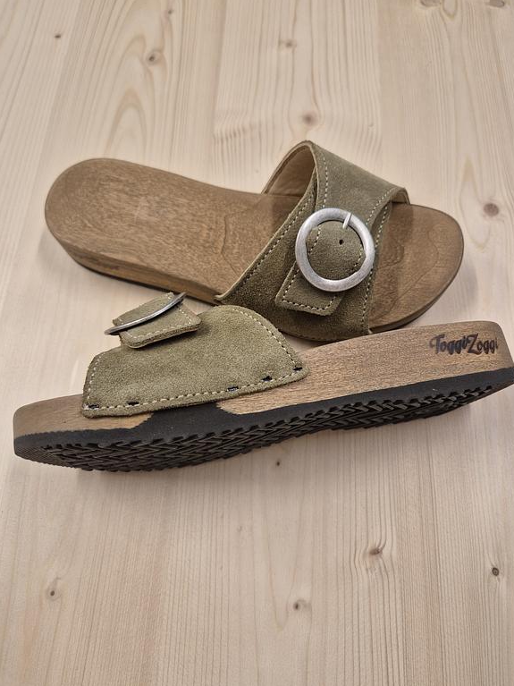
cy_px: 339
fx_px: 475
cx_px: 265
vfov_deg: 71.6
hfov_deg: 56.8
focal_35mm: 24
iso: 125
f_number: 1.8
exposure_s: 1/100
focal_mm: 5.4
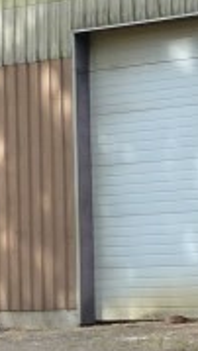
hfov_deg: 5.0
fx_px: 2142
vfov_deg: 9.4
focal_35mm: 230
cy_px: 153
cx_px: 663
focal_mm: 6.1
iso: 80
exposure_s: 1/125
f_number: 4
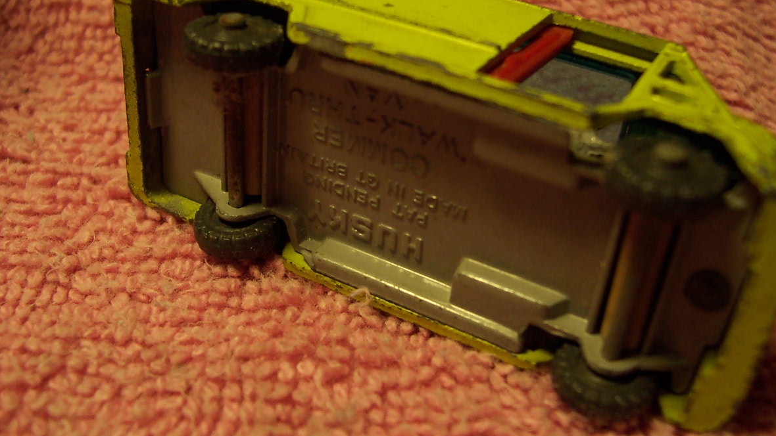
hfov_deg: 49.4
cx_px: 383
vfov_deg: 29.0
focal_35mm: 41
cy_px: 216
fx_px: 844
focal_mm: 5.6
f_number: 2.8
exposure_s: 1/90
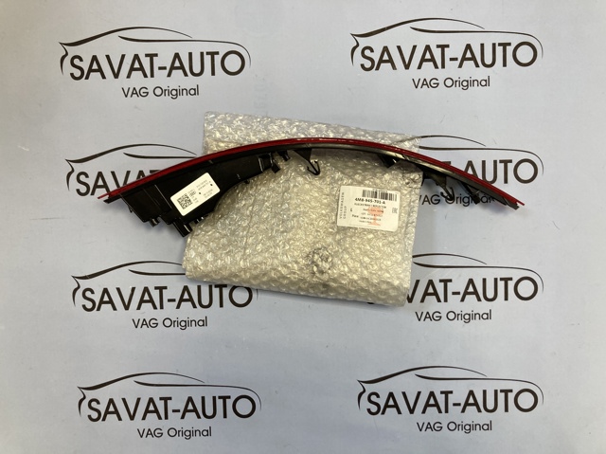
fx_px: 490
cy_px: 227
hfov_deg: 63.5
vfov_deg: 49.7
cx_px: 303
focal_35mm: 28
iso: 80
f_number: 1.8
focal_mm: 3.99
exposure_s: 1/92
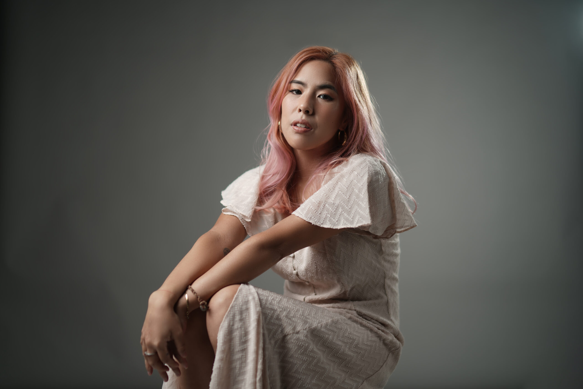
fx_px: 810
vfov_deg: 27.0
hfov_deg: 39.6
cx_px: 292
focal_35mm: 50
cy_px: 194
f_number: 1.4
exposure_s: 1/100
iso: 50
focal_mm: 50
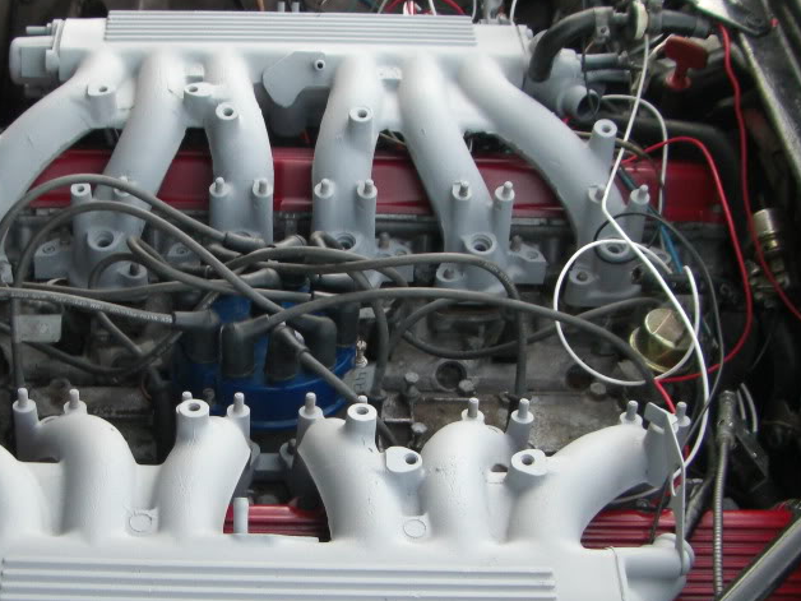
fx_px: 1435
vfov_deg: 23.6
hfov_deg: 30.9
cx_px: 254
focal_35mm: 62
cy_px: 374
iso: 200
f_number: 3.4
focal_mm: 6.3
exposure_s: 1/100
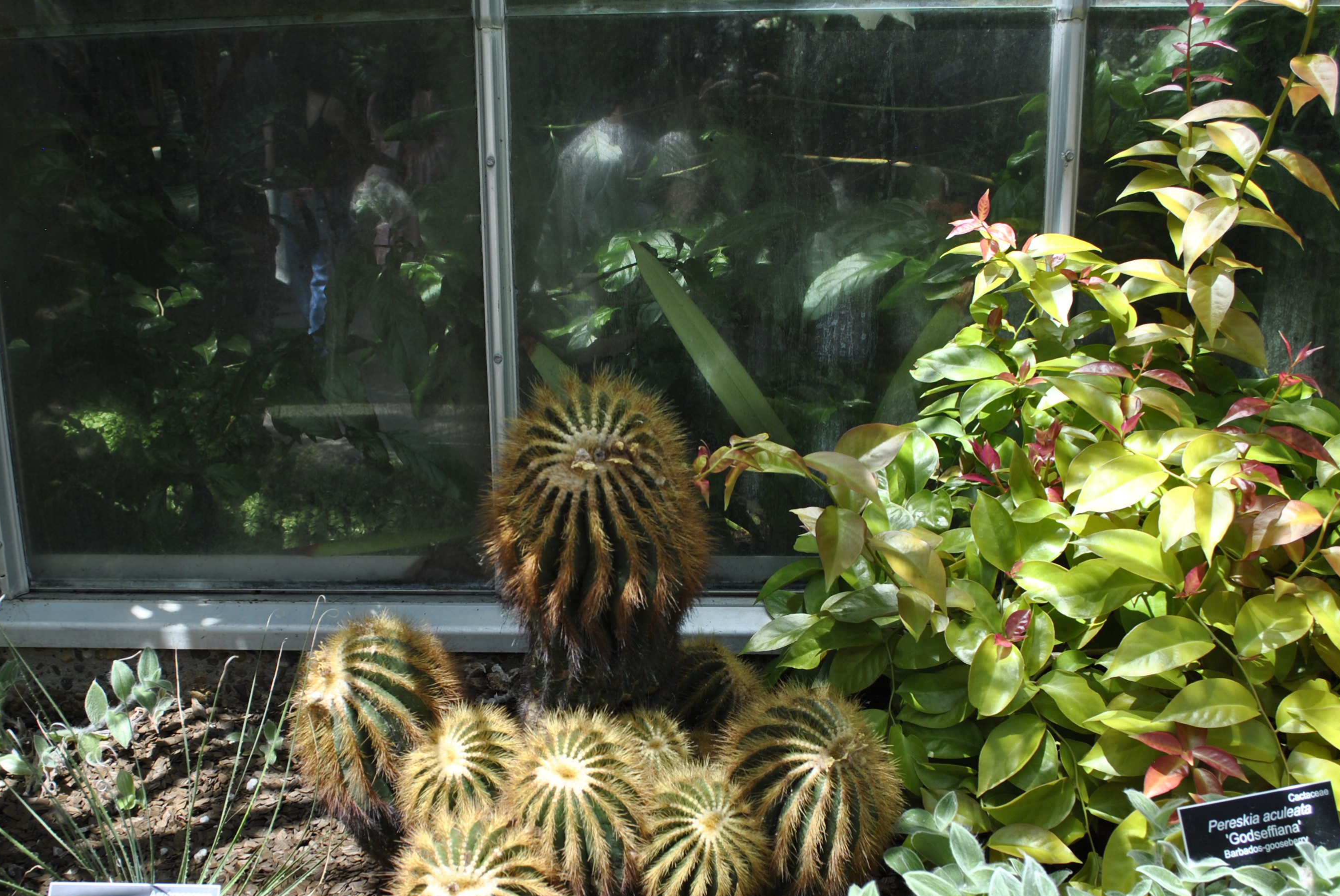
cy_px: 551
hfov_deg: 49.4
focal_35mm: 39
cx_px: 587
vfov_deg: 34.1
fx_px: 1453
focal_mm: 18
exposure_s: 1/250
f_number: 5
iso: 100
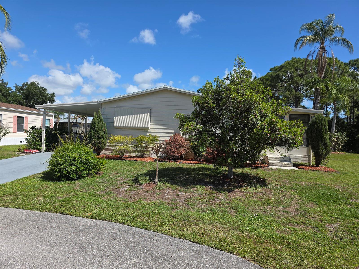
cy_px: 134
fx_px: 239
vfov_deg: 58.9
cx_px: 180
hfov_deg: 73.9
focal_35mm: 23
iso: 12
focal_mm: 6.3
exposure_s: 1/986
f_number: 1.7
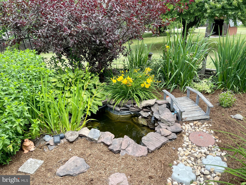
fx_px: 185
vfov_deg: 53.1
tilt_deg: -24.0
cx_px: 123
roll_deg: +1.7
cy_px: 92
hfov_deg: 67.3
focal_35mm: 26
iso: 32
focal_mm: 5.1
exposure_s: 1/722
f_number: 1.6
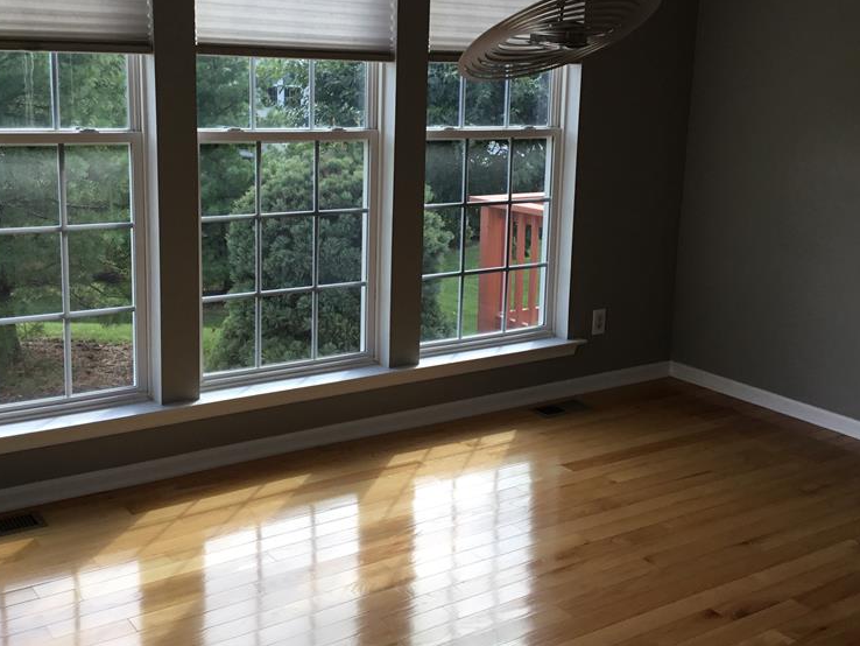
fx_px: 1069
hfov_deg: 43.8
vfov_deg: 33.6
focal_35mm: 43
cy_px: 274
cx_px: 435
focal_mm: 3.3
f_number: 2.4
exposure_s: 1/120
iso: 25
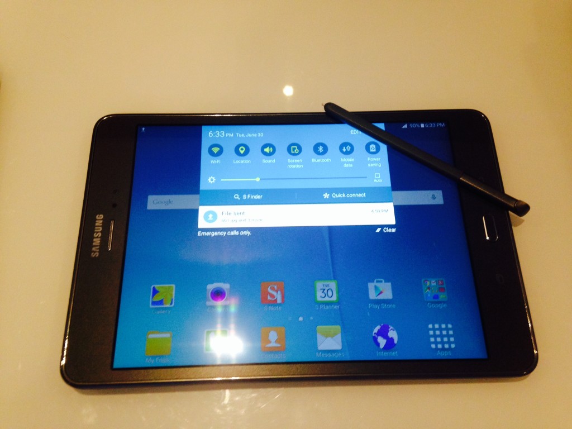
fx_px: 545
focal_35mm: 33
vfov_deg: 42.9
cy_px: 214
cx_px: 286
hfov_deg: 55.4
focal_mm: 4.12
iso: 200
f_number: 2.4
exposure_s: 1/20
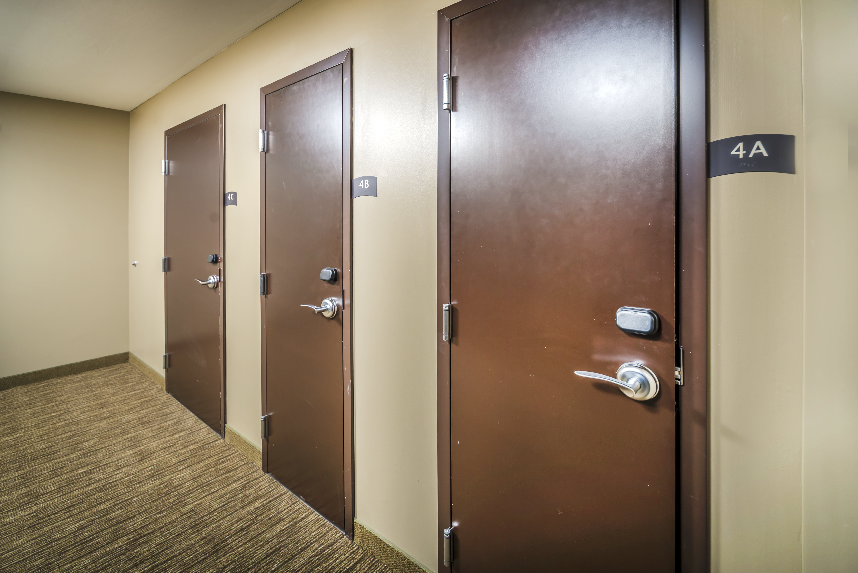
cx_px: 429
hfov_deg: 104.2
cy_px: 286
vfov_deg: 81.2
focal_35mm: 14
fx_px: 334
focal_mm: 14
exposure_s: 1/200
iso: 100
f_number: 7.1
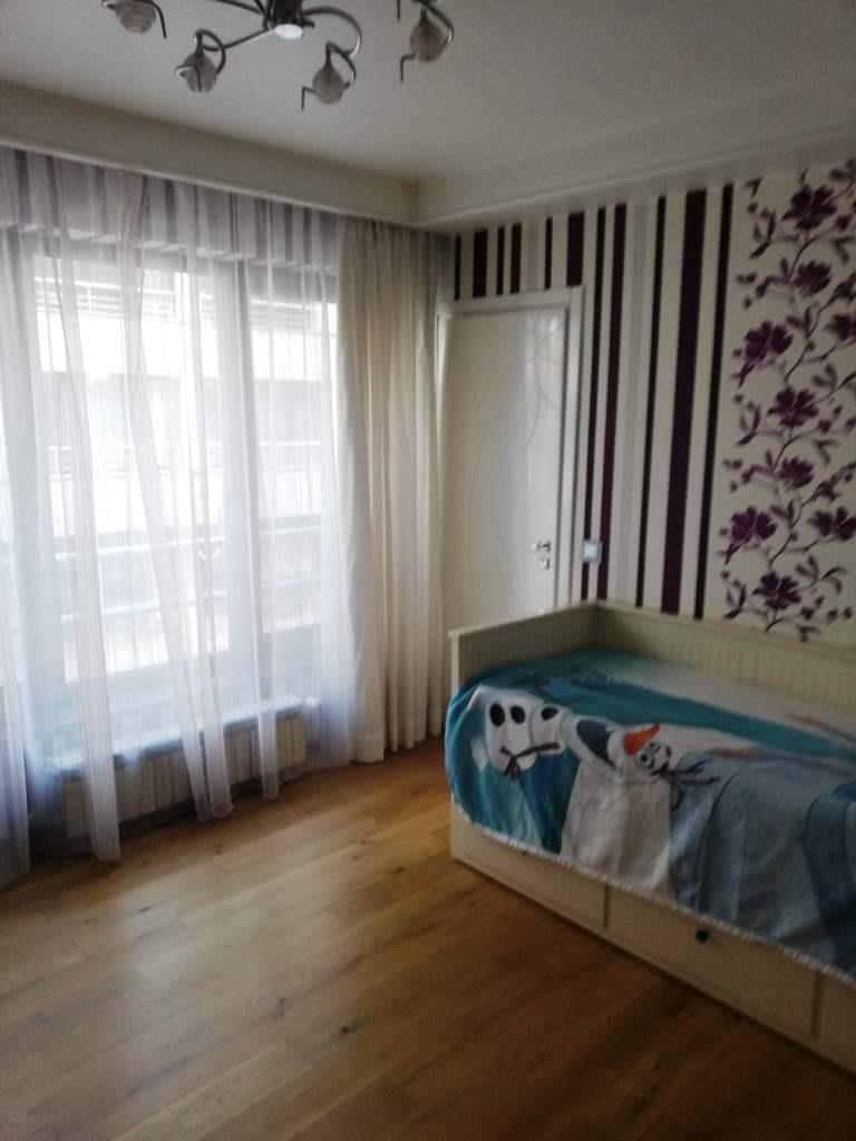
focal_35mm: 26
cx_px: 428
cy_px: 570
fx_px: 857
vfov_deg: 67.3
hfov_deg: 53.1
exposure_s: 1/33.3
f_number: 2.2
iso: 200
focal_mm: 3.81
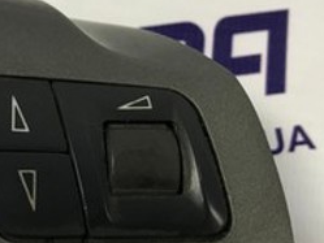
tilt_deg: -80.6
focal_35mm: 72
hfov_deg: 26.5
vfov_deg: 20.4
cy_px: 151
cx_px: 59
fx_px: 674
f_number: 1.8
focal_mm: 3.99
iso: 25
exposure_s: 1/33
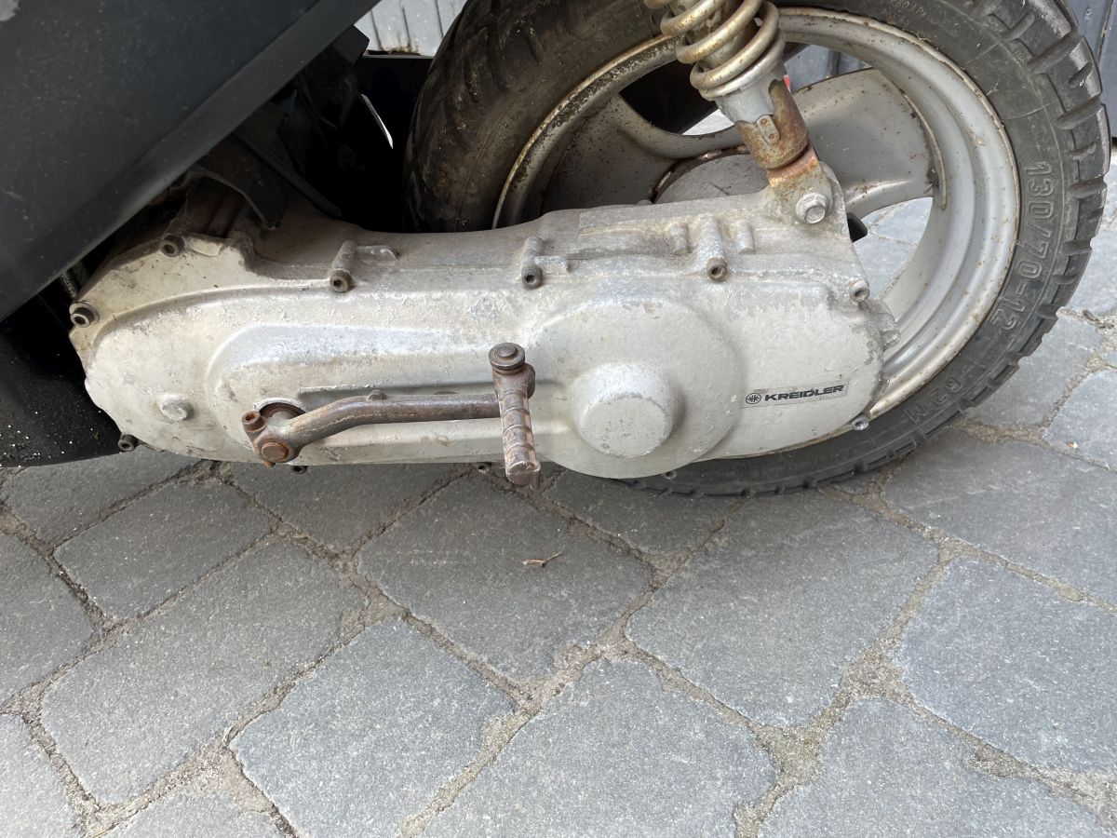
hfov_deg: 67.3
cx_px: 558
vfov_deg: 53.1
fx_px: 839
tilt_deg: -36.6
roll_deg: +6.5
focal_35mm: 26
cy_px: 419
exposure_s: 1/121
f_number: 1.6
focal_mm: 4.2
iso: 50
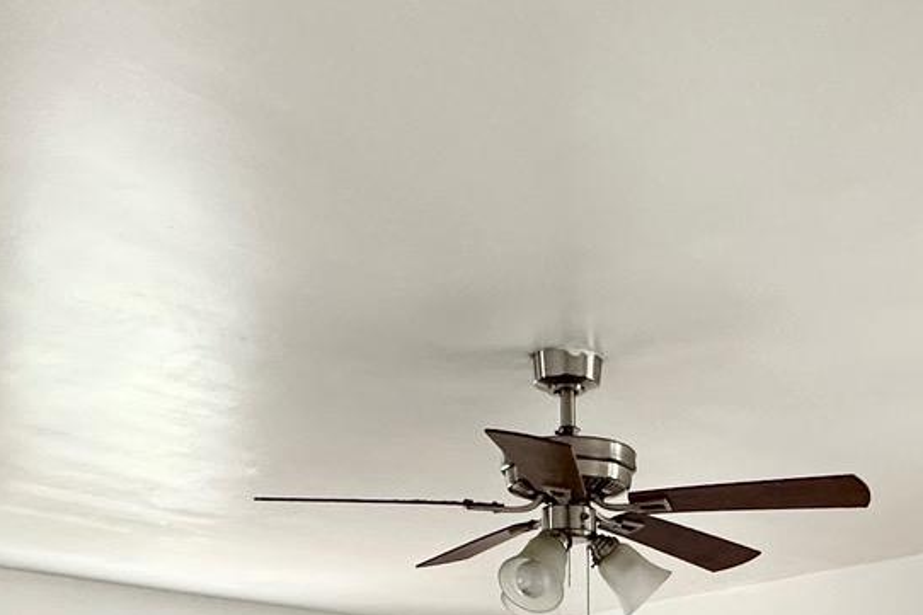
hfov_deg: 35.6
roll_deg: -0.3
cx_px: 664
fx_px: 1410
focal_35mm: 55
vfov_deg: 21.0
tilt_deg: -2.9
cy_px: 910
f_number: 2.2
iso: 320
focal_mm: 2.22
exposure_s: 1/91
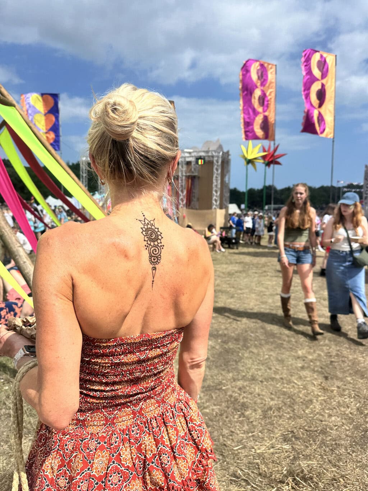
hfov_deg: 56.8
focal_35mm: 24
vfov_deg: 71.6
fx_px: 340
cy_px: 246
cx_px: 184
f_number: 1.8
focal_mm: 6.9
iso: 80
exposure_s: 1/6623
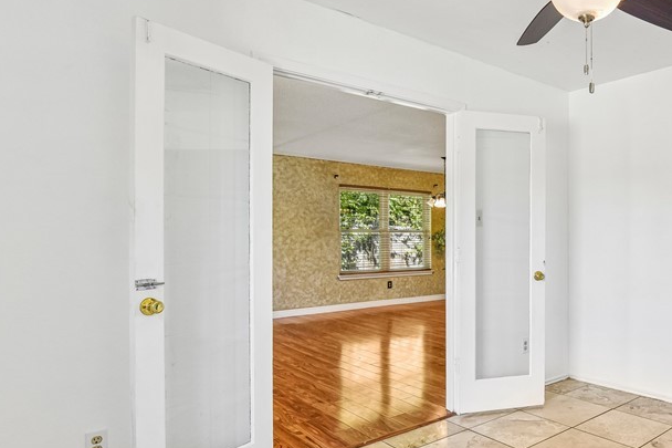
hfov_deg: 66.3
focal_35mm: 25
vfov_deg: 51.0
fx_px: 467
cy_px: 260
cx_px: 517
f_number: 8
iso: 220
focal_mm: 14
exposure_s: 1/15
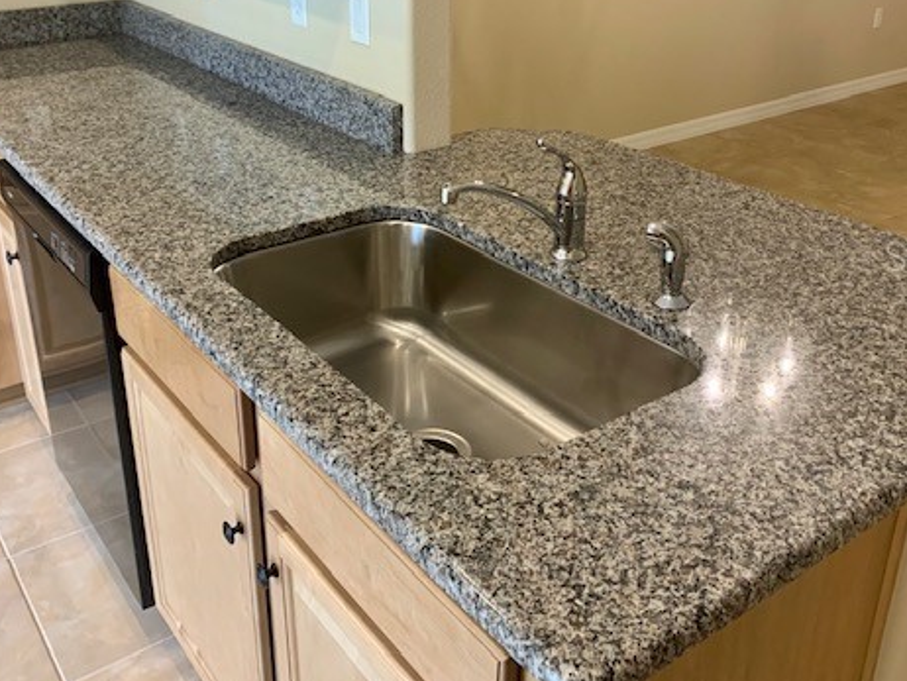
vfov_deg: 39.4
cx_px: 442
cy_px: 255
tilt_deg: -23.6
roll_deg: +1.1
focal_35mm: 36
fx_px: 944
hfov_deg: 51.3
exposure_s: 1/60
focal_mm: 4.25
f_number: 1.8
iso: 250
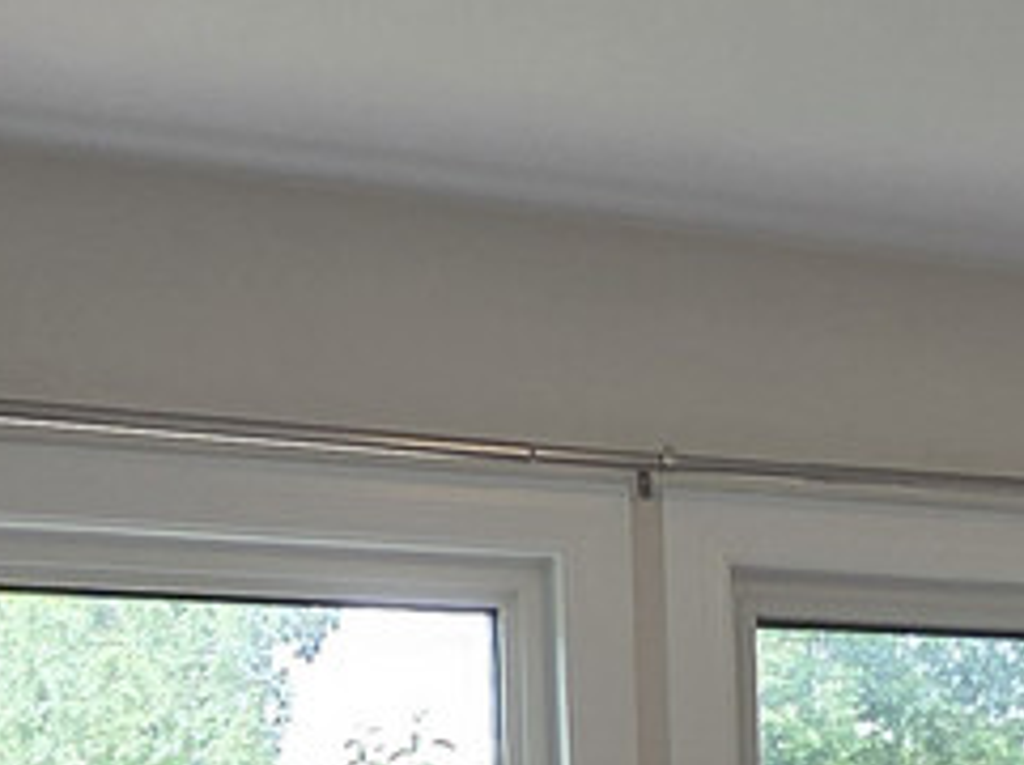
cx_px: 1130
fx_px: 2452
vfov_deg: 15.6
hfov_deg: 22.3
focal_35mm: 83
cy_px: 1318
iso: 64
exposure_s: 1/120
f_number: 2.2
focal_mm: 2.2
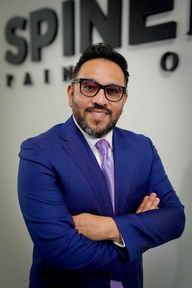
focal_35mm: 40
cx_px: 96
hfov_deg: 33.4
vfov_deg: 48.4
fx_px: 320
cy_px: 144
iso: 800
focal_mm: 40
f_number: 4
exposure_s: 1/160
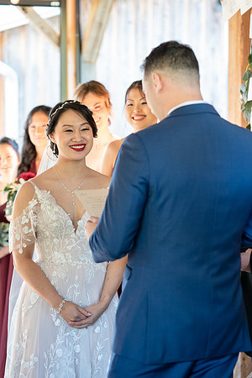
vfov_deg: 17.3
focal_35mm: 118
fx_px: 1239
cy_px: 189
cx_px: 126
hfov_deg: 11.6
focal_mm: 118
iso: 2000
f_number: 4
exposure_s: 1/200
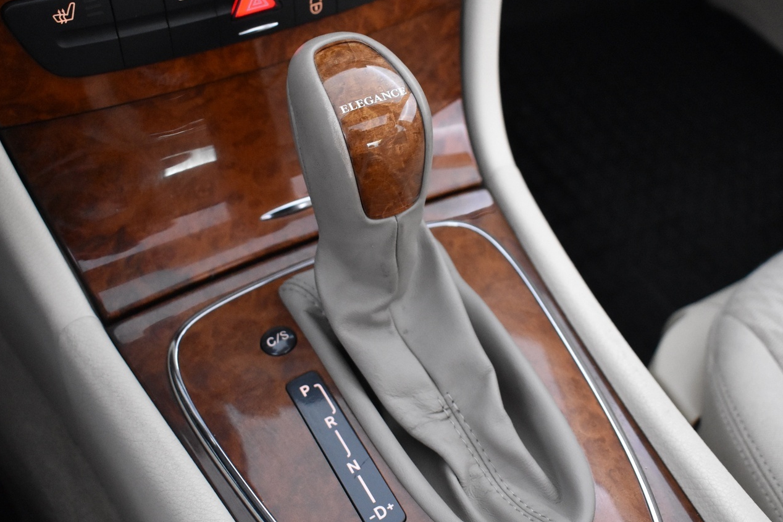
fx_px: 1000
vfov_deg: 29.2
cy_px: 257
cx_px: 406
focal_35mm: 46
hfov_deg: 42.7
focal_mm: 24
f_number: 4
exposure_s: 1/25
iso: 3200
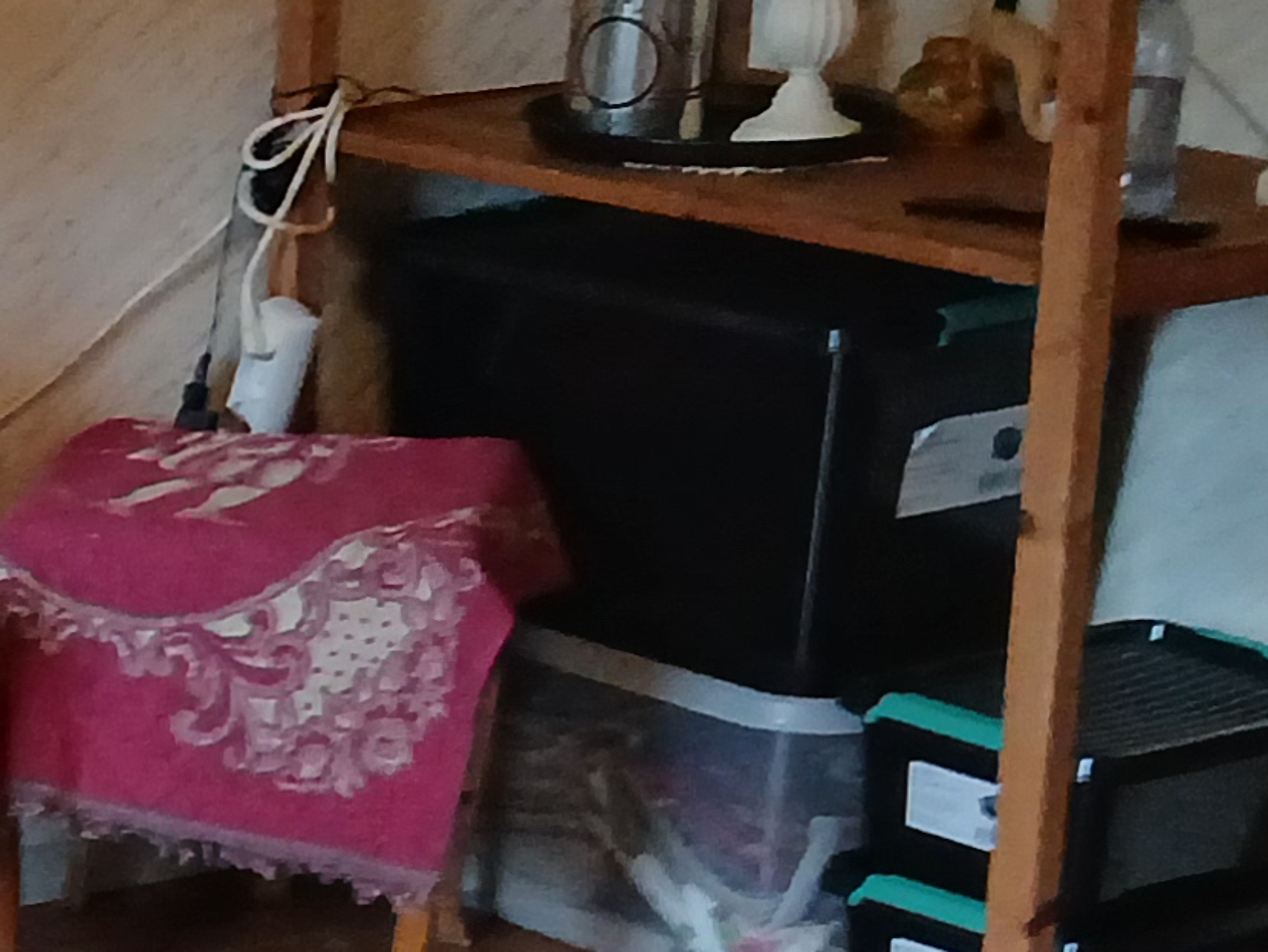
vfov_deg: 11.4
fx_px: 4689
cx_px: -993
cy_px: 1146
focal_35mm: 128
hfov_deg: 13.8
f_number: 1.8
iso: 250
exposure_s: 1/30
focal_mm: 3.98
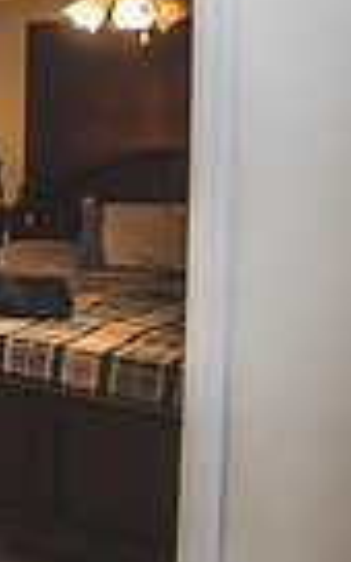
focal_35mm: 61
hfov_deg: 11.1
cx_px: -732
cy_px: 105
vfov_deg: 32.5
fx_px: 934
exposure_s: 1/125
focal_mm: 14
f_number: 2.8
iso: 500
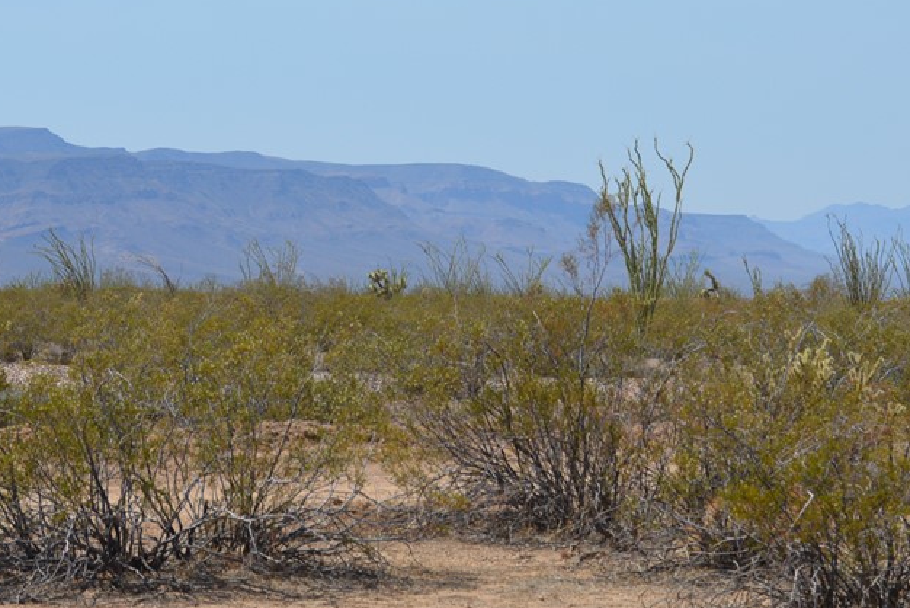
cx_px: 628
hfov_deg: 14.3
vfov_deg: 9.6
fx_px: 3613
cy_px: 255
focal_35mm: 143
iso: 400
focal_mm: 55
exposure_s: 1/2000
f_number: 7.1
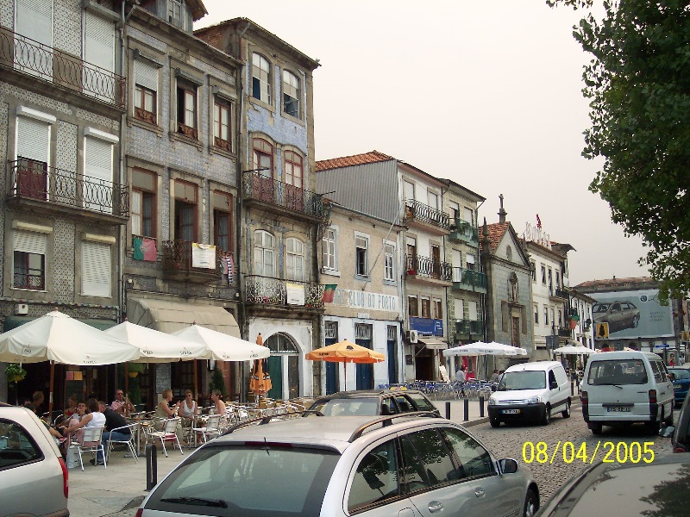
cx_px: 345
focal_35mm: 38
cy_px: 258
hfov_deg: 49.0
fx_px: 757
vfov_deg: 37.7
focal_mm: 8
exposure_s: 1/700
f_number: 2.8
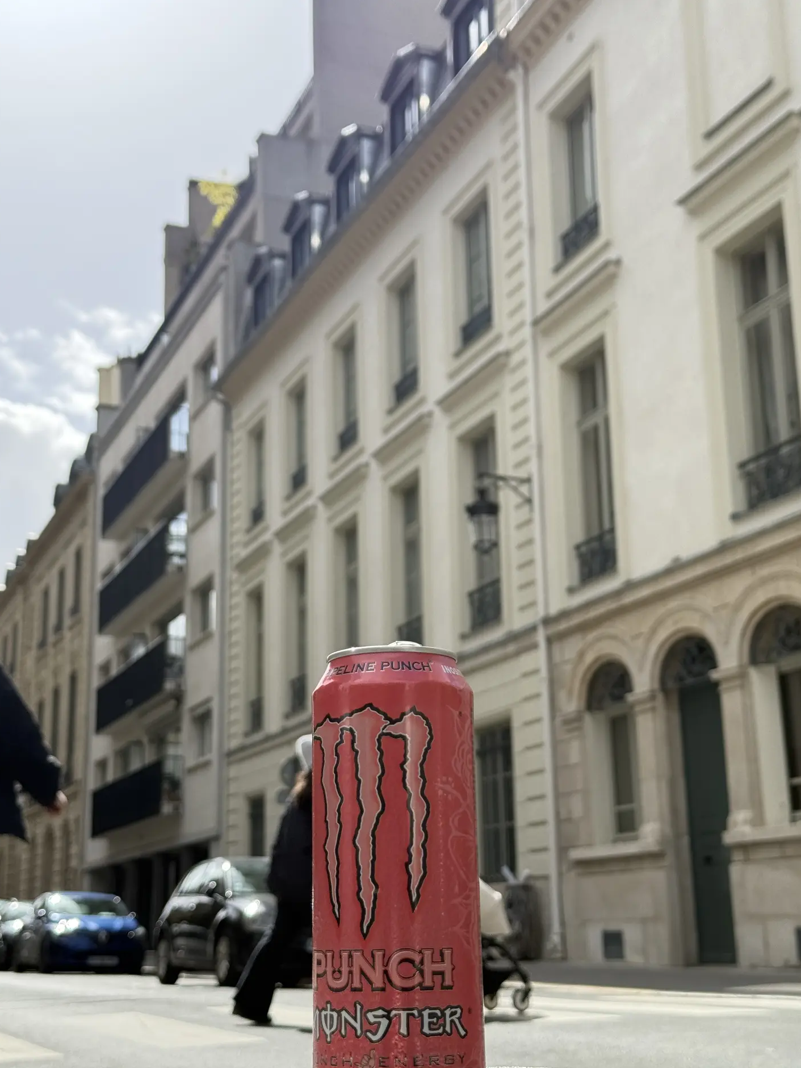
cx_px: 401
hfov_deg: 29.7
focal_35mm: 49
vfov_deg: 38.9
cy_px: 543
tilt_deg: +14.8
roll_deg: +0.6
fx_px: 1512
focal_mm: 6.76
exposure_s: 1/3378
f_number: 1.78
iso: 100
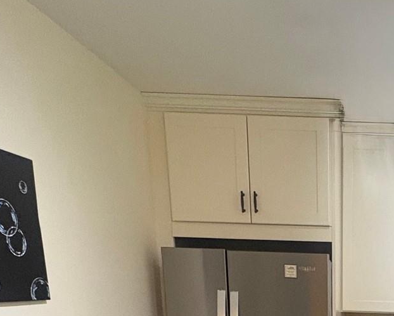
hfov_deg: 36.8
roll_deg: -1.0
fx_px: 525
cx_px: 397
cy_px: 429
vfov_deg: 27.1
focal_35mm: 45
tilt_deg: -15.3
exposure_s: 1/60
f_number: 2.2
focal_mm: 2.22
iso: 500
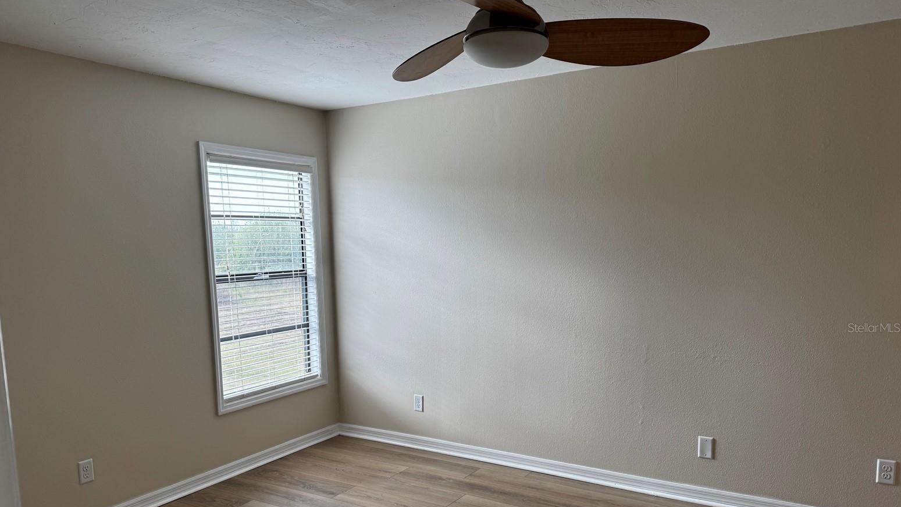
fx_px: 645
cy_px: 327
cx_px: 437
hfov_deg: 69.8
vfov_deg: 42.5
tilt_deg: -7.0
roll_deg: +1.2
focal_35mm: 27
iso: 64
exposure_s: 1/213
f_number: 1.78
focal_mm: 6.76
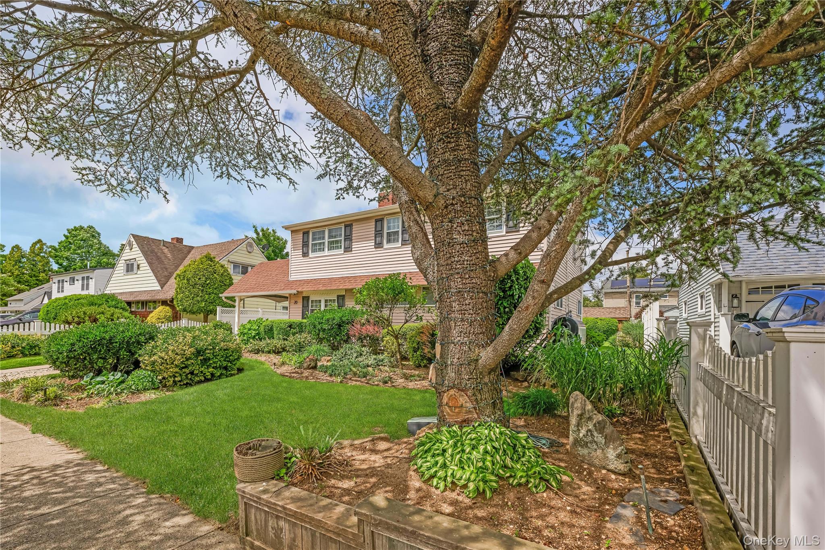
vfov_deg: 81.2
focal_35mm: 14
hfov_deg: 104.3
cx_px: 412
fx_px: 321
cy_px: 275
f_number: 8
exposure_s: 1/250
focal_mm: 14
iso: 64
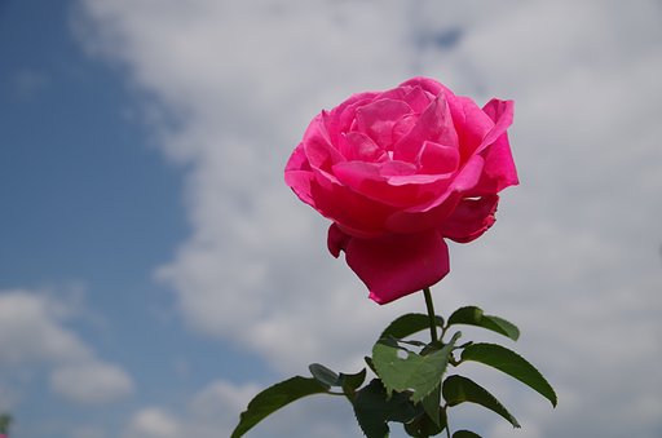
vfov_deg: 34.1
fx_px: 716
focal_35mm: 39
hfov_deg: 49.6
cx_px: 331
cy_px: 219
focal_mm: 26
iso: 100
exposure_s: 1/1250
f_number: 4
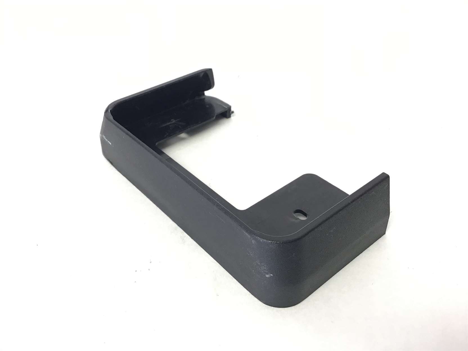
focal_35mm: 31
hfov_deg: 58.4
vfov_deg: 45.4
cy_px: 176
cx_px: 234
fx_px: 419
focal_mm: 3.3
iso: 40
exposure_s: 1/33
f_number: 2.4
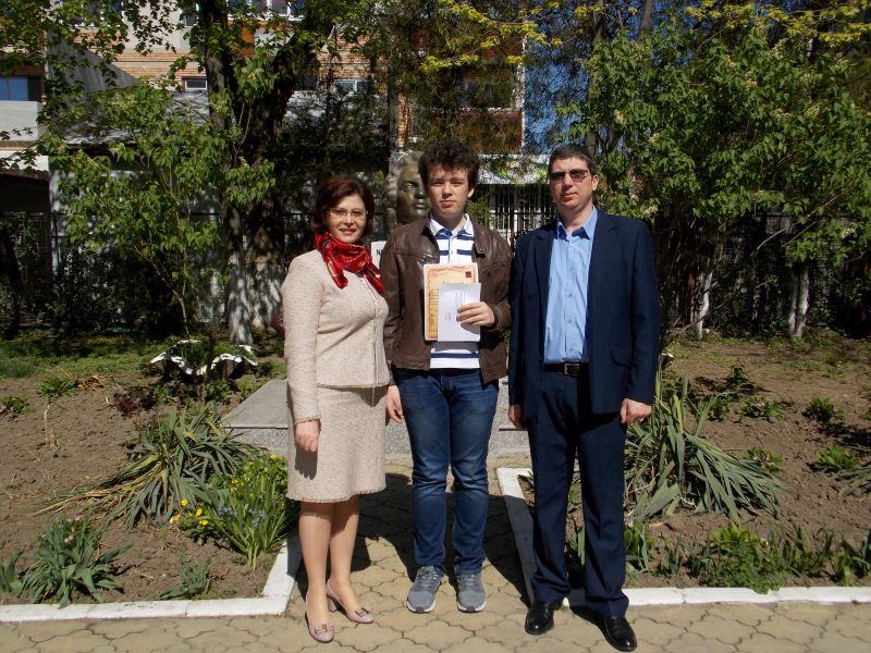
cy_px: 326
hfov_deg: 60.0
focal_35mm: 30
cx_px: 436
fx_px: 755
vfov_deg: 46.8
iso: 80
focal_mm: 5.3
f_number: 10.6
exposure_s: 1/200
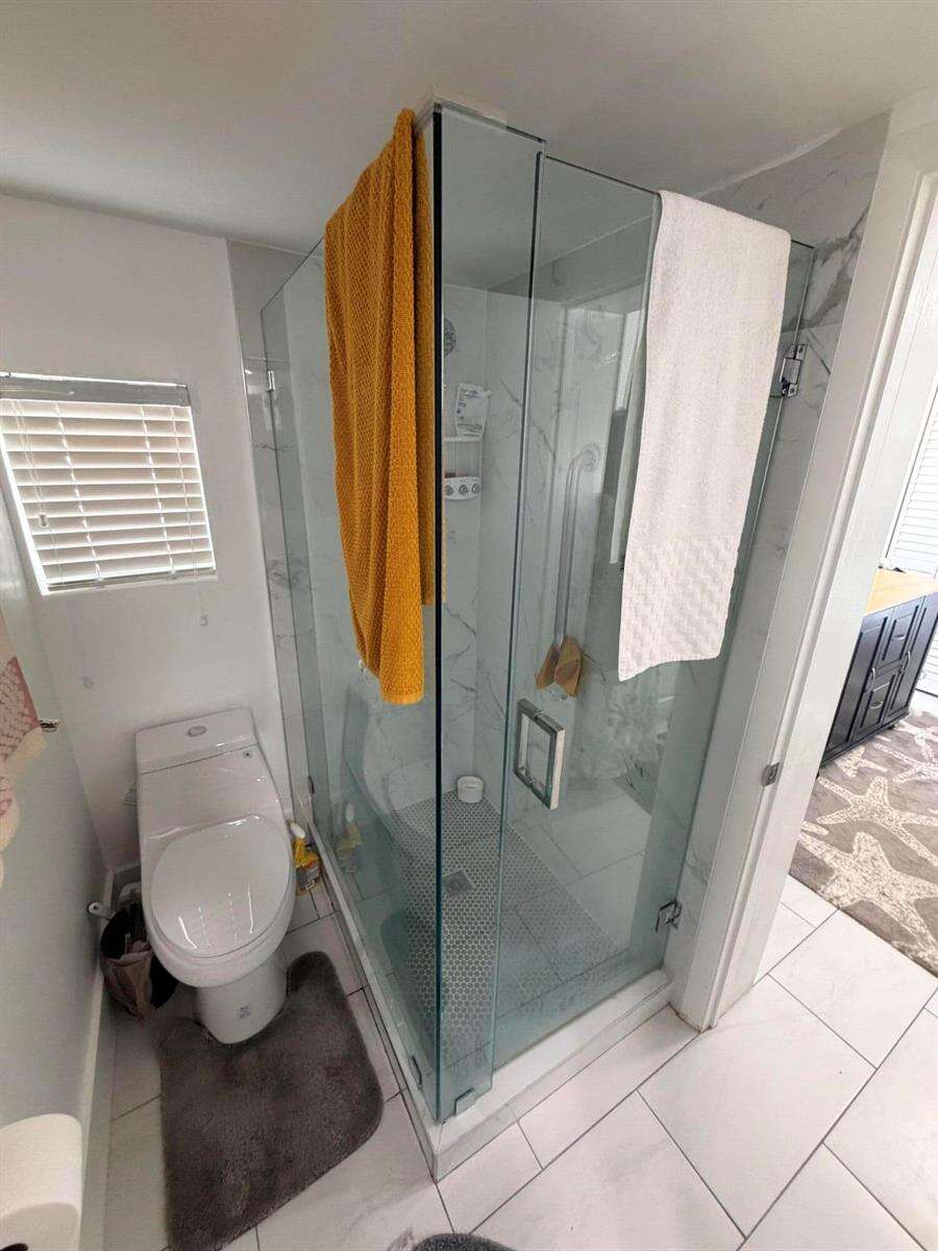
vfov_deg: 102.1
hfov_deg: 85.7
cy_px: 626
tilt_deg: -19.5
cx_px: 469
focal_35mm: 14
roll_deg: -1.9
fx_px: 506
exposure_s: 1/60
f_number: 2.2
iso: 320
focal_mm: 2.22
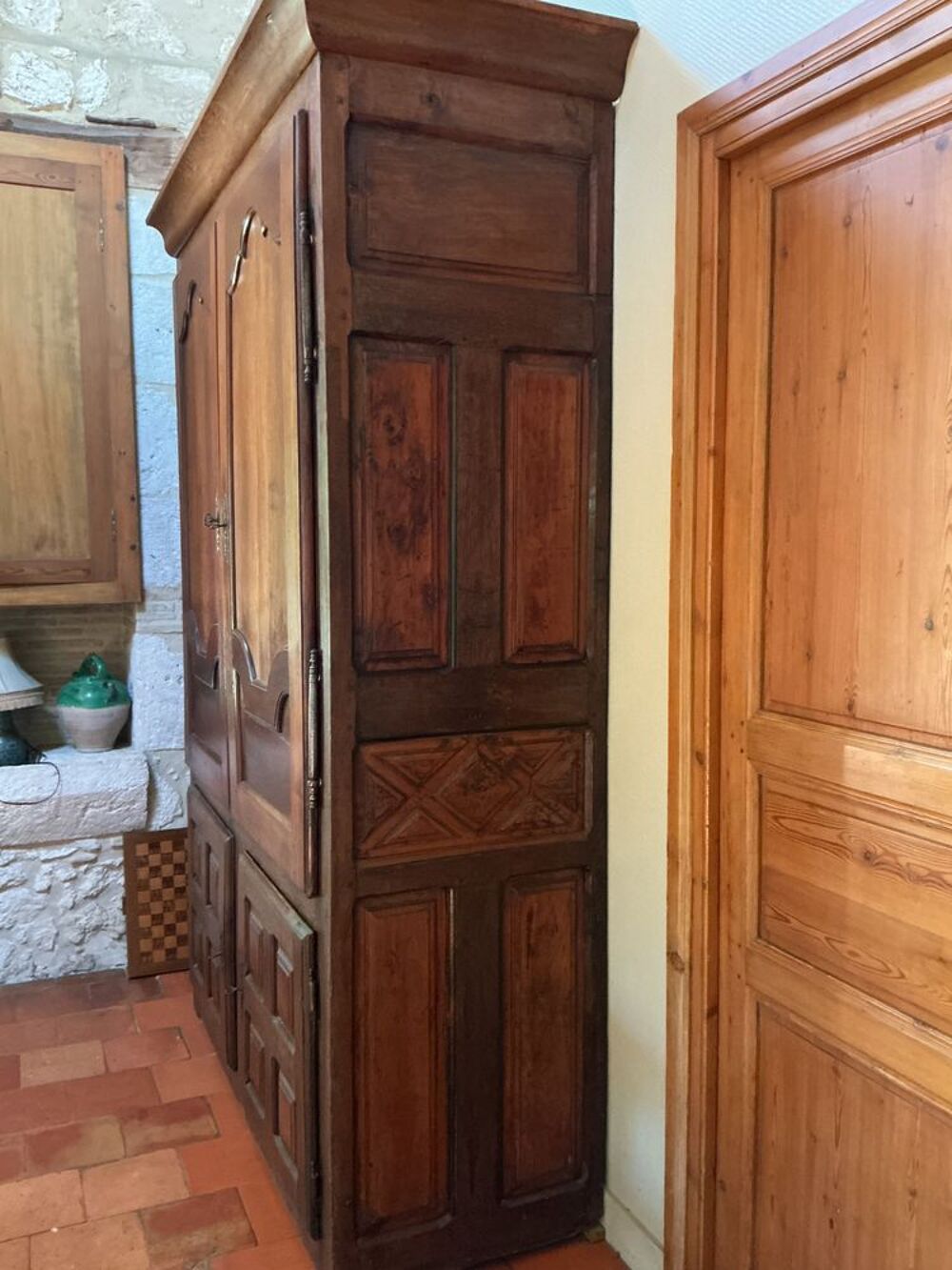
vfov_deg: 61.7
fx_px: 1063
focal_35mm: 29
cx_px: 476
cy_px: 635
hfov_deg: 48.2
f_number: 1.8
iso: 500
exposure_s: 1/30
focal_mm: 3
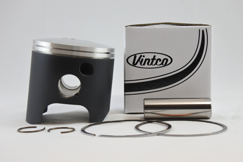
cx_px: 122
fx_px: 472
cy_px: 81
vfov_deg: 19.5
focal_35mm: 70
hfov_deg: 28.8
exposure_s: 1/125
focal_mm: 26
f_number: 5.3
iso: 640
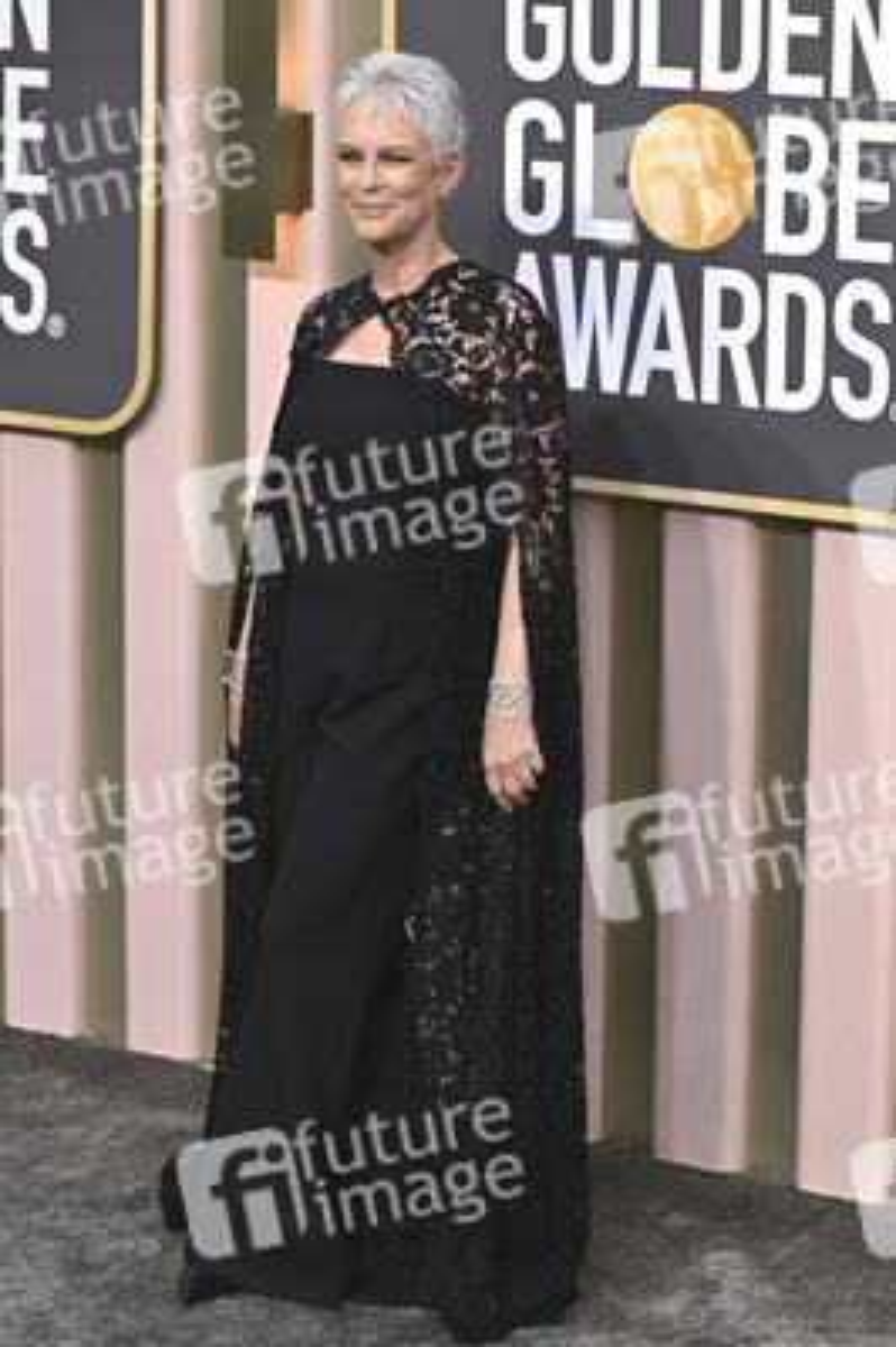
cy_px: 674
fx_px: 3553
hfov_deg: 14.4
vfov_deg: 21.5
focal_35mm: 95
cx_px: 448
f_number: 8
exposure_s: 1/640
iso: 800
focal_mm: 95
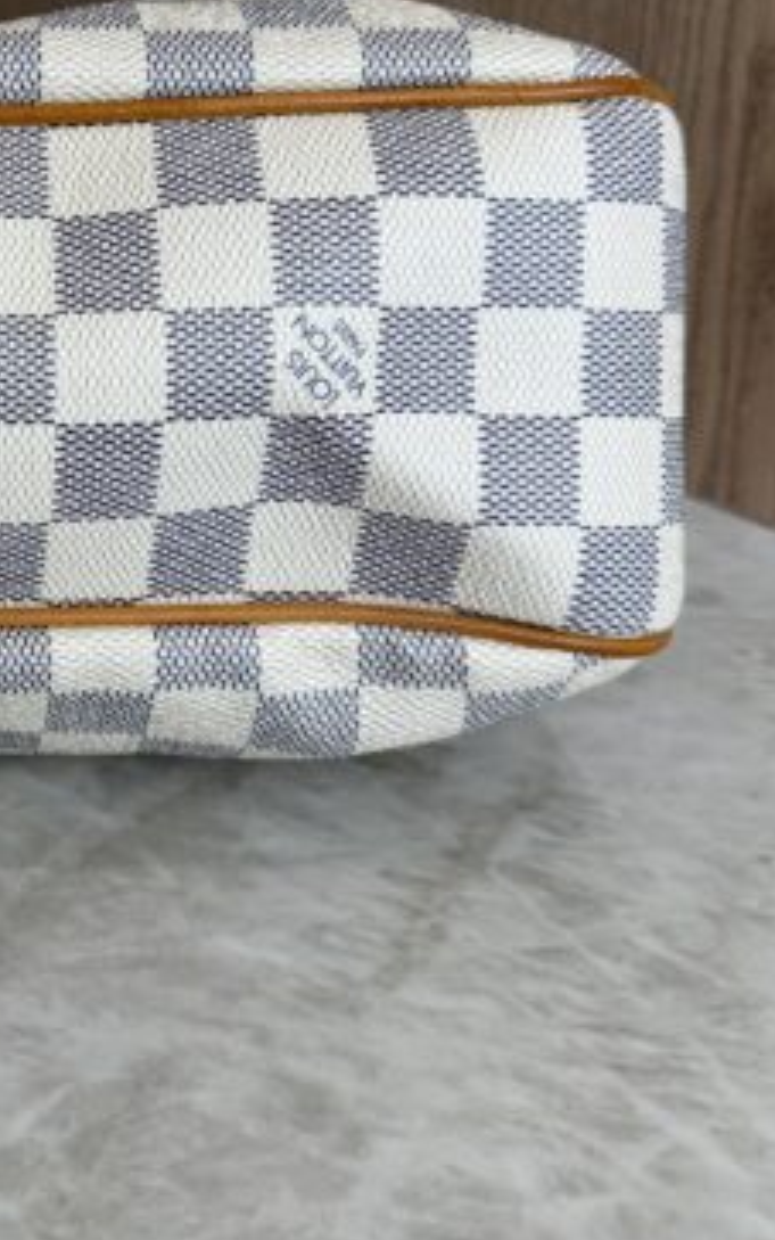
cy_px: 345
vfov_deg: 35.6
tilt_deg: -19.0
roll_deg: +0.2
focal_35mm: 56
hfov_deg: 21.2
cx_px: -212
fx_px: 1892
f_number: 1.78
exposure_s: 1/121
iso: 50
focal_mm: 6.76
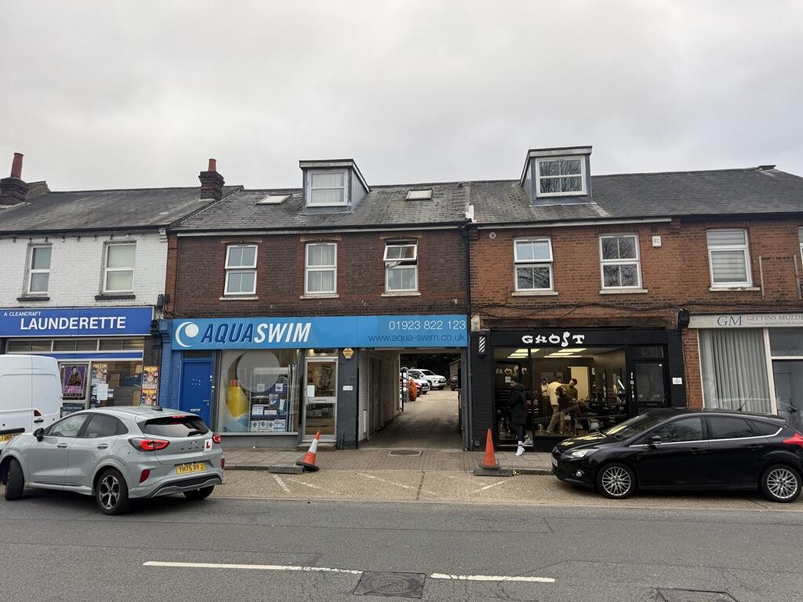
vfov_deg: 56.8
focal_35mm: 24
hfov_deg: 71.6
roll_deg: -1.5
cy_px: 301
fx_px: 557
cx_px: 402
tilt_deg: +8.7
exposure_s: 1/376
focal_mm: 6.76
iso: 80
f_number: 1.78
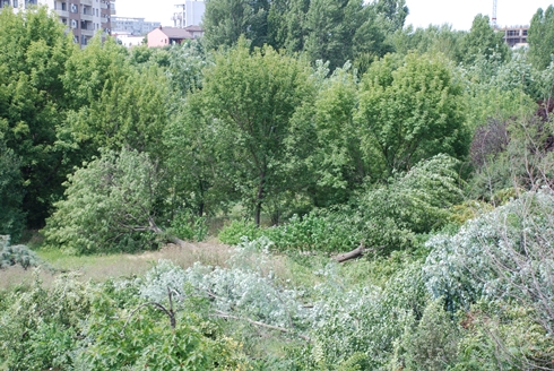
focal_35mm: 78
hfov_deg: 26.0
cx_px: 277
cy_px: 186
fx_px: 1202
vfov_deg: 17.5
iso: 100
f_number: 5.6
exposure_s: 1/125
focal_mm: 52
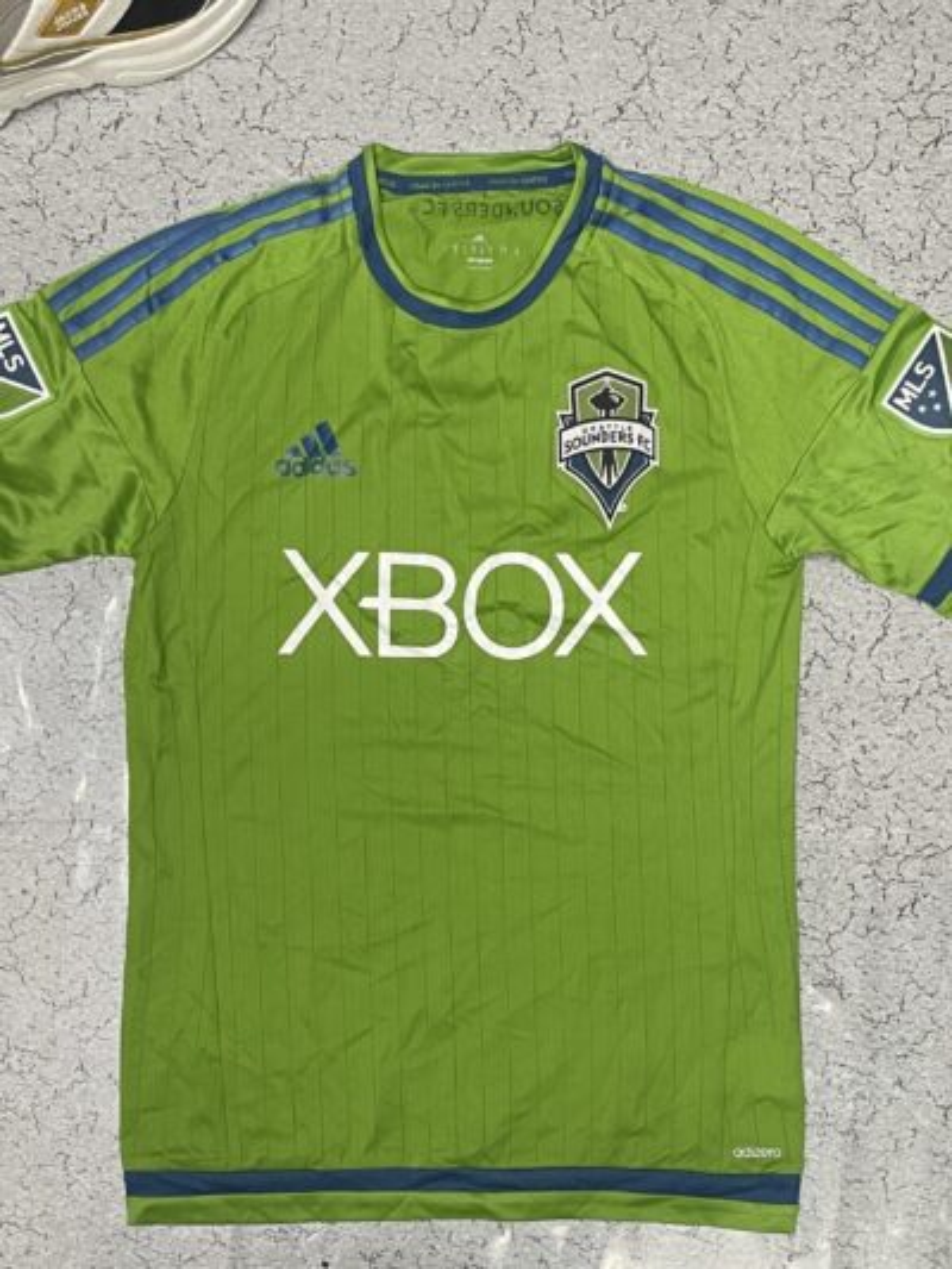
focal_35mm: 26
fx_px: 953
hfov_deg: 53.1
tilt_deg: -89.2
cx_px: 476
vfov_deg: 67.3
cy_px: 634
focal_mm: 4.2
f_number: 1.6
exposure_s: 1/50
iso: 200
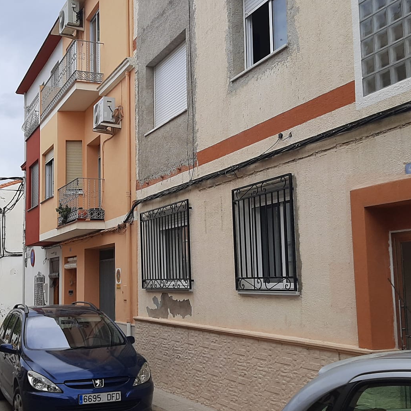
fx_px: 631
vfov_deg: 36.1
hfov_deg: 35.7
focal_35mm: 47
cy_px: 205
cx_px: 137
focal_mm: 3.93
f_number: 1.7
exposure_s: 1/1318
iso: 40
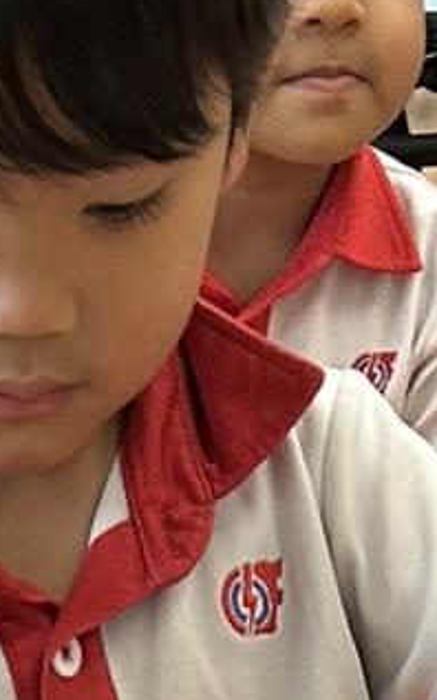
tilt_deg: -32.3
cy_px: 1753
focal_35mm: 178
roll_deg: +3.3
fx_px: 3393
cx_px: 161
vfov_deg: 10.1
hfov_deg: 7.4
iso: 100
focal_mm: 5.7
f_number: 1.5
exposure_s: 1/100
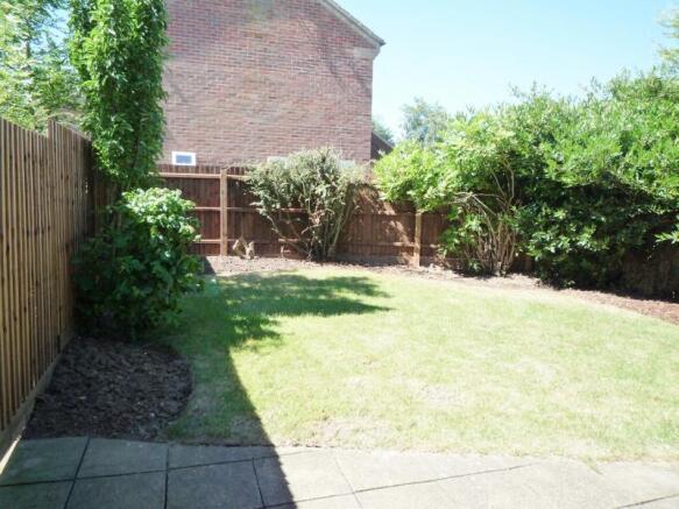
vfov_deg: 54.9
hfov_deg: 69.4
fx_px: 490
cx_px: 340
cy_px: 254
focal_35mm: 25
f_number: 2.8
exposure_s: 1/400
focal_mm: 4.4
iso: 160
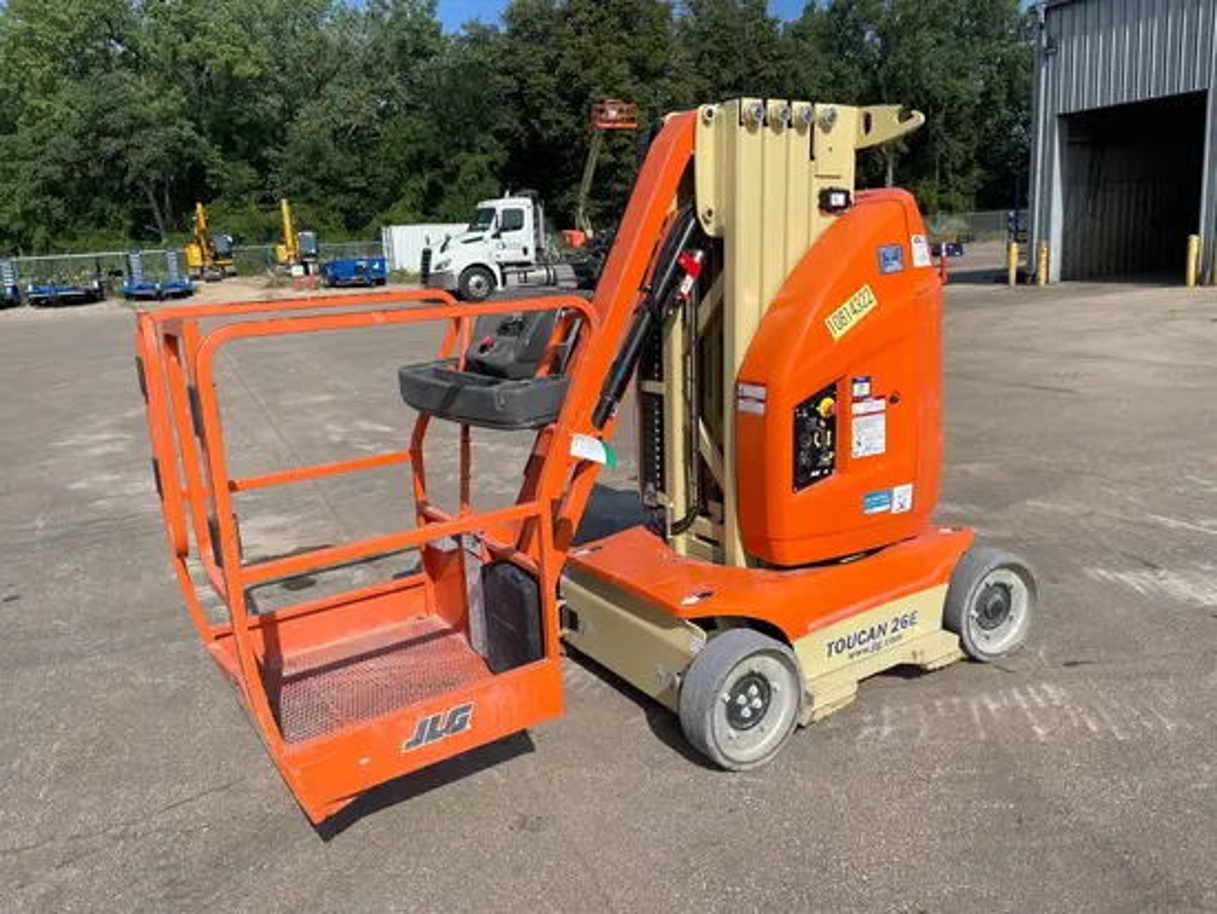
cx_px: 608
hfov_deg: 67.3
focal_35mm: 26
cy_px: 457
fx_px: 914
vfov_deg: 53.1
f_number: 1.6
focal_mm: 4.2
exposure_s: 1/6897
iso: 50
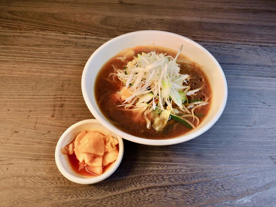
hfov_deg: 63.4
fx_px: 223
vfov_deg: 49.7
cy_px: 104
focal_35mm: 28
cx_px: 138
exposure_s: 1/30
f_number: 3.5
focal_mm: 5
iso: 320
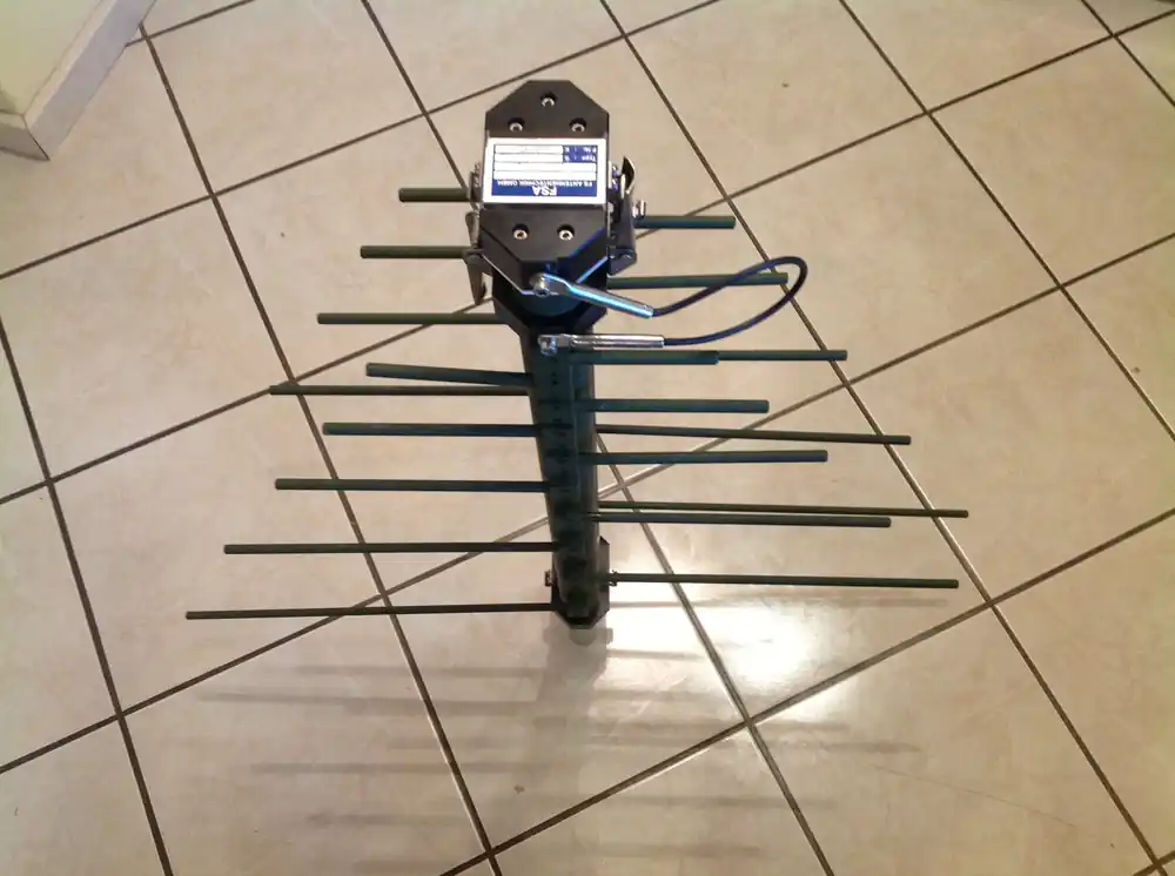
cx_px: 588
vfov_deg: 40.6
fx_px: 1186
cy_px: 438
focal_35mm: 35
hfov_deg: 52.7
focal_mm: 4.28
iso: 200
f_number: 2.4
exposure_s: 1/15
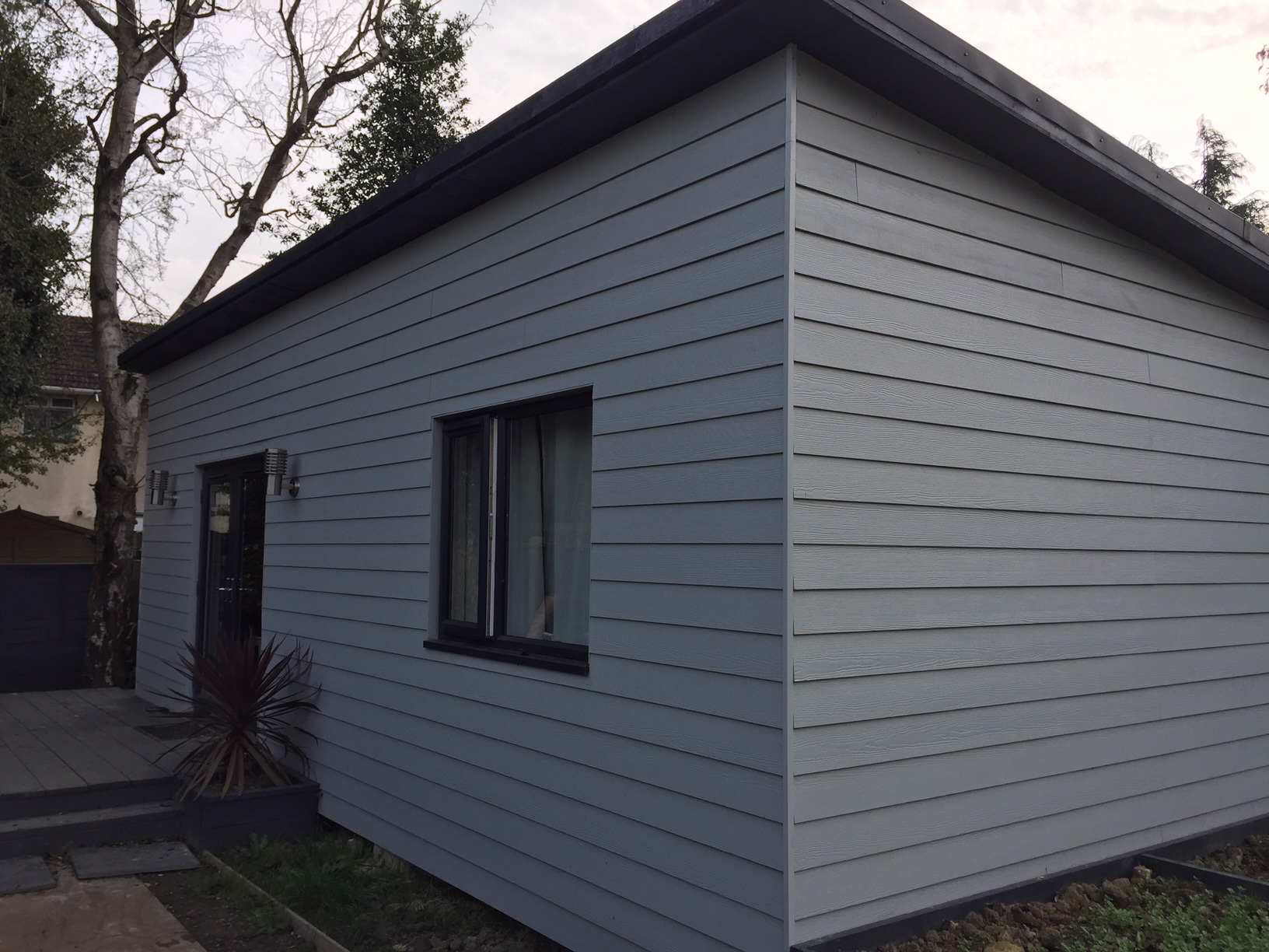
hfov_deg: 61.7
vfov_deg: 48.2
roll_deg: -2.2
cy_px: 476
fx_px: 1063
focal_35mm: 29
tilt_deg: +3.9
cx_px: 634
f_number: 2.2
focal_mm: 4.15
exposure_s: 1/879
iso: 32
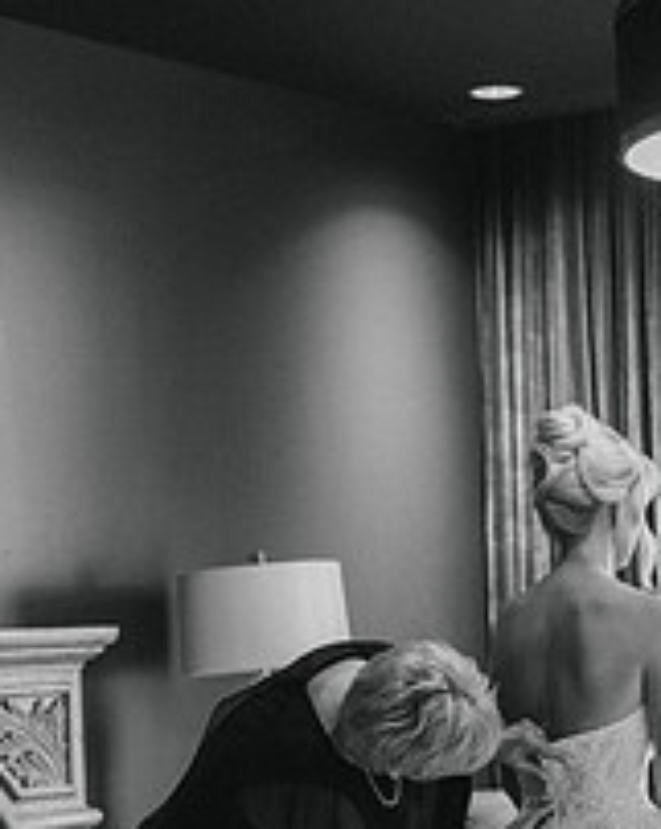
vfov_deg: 20.6
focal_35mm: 90
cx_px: 497
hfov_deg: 16.9
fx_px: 2206
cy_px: 817
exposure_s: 1/200
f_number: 2.8
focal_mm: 43
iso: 3200
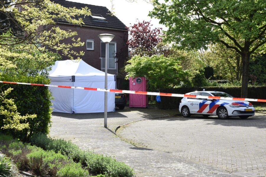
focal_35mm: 52
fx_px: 388
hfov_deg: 37.9
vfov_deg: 25.8
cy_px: 88
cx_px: 133
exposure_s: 1/160
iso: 200
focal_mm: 35
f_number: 10
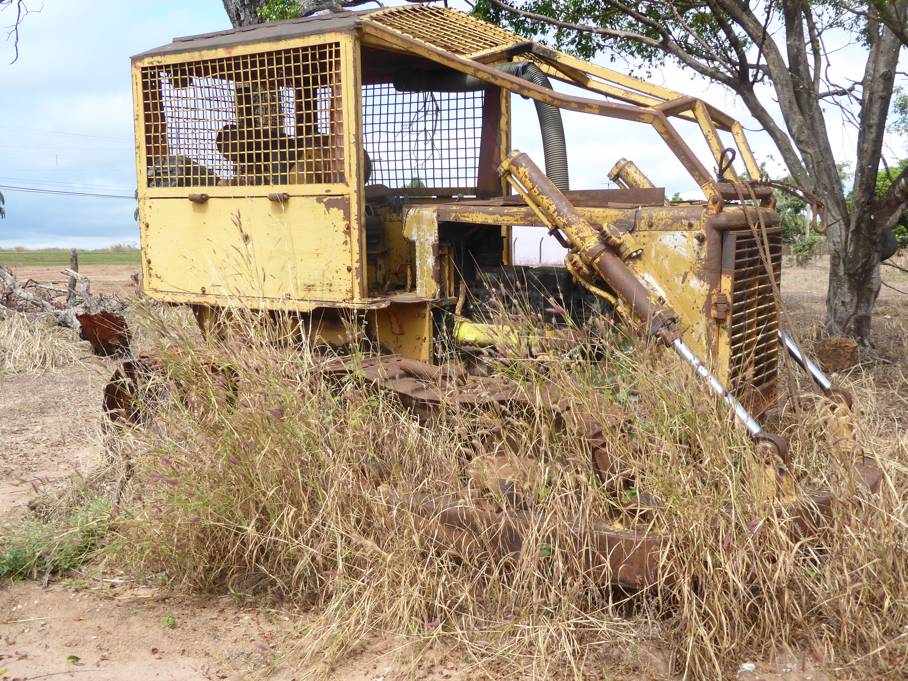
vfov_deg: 36.8
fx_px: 1023
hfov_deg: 47.9
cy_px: 340
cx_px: 454
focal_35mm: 39
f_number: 3.7
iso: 80
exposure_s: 1/320
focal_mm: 6.7
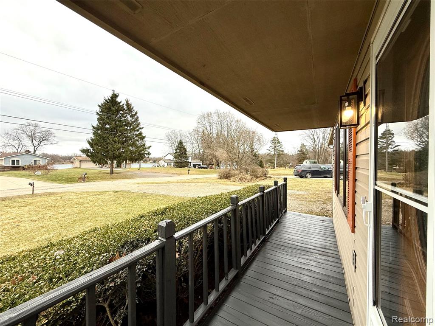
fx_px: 176
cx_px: 218
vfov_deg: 85.7
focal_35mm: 14
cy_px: 163
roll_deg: -0.2
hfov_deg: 102.1
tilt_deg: -0.6
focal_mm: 2.22
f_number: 2.2
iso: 50
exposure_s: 1/155
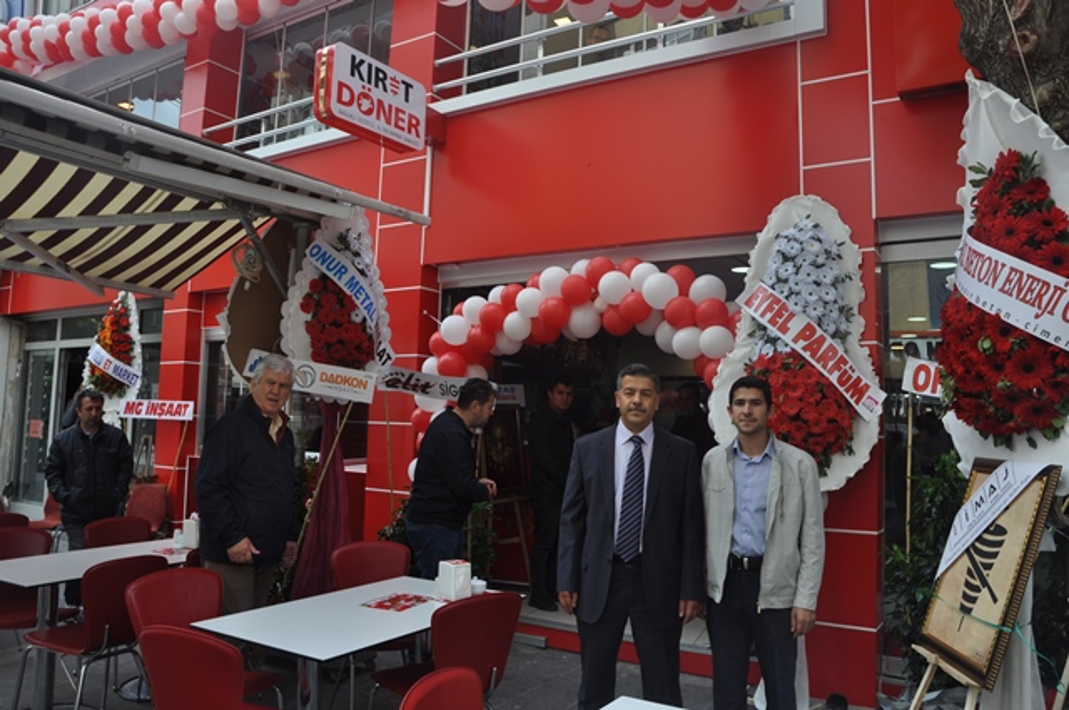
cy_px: 355
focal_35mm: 27
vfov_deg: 47.8
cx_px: 534
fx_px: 801
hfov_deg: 67.4
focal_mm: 18
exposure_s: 1/200
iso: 200
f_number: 7.1
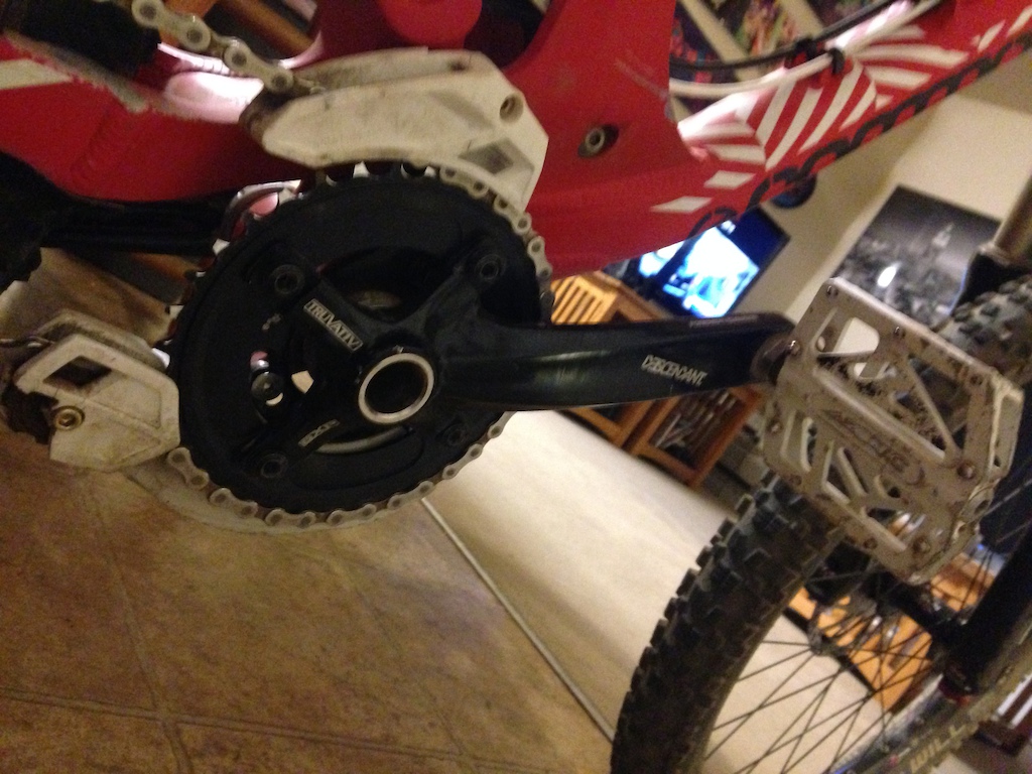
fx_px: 984
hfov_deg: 55.4
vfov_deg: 42.9
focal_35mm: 33
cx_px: 516
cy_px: 387
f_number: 2.4
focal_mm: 4.12
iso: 800
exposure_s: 1/15
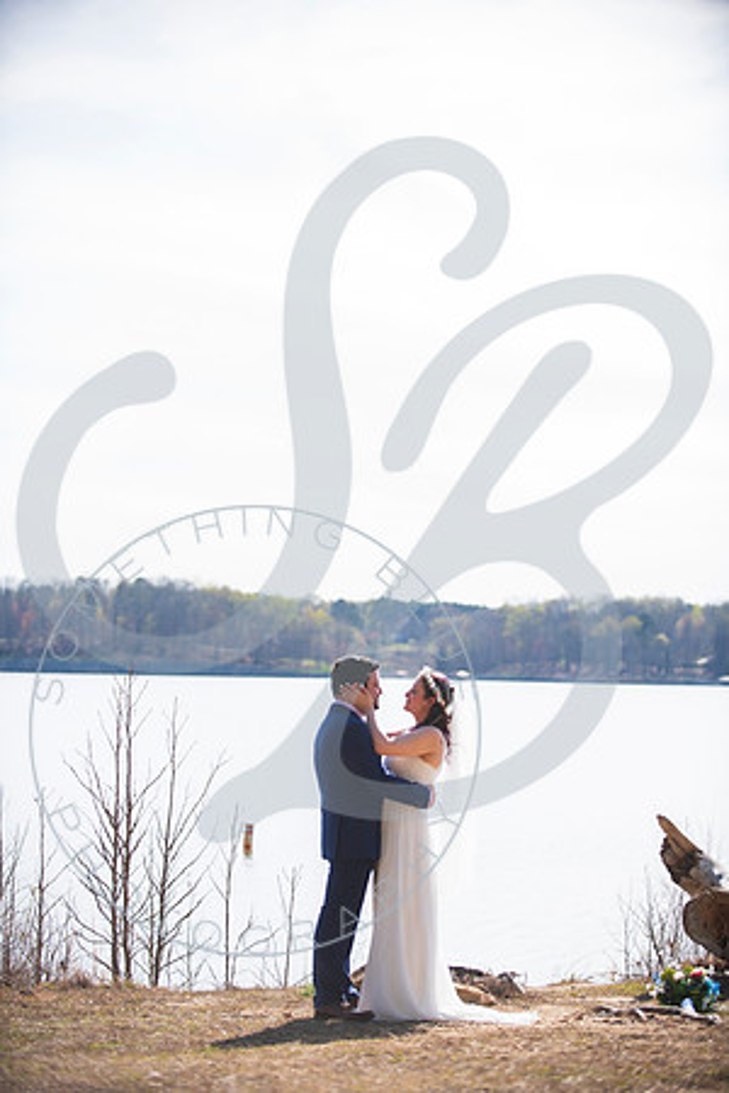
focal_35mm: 95
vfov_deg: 21.5
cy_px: 546
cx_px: 364
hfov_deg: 14.4
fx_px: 2885
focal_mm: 95
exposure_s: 1/800
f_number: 2.8
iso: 100
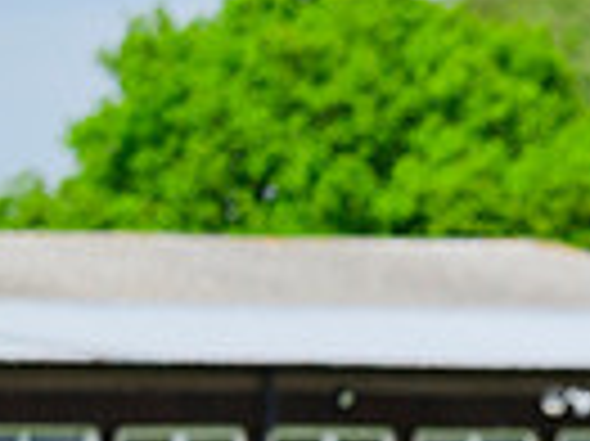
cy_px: 844
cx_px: 1067
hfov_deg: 2.7
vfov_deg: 2.0
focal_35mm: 746
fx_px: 12703
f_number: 6.3
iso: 640
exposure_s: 1/3200
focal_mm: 175
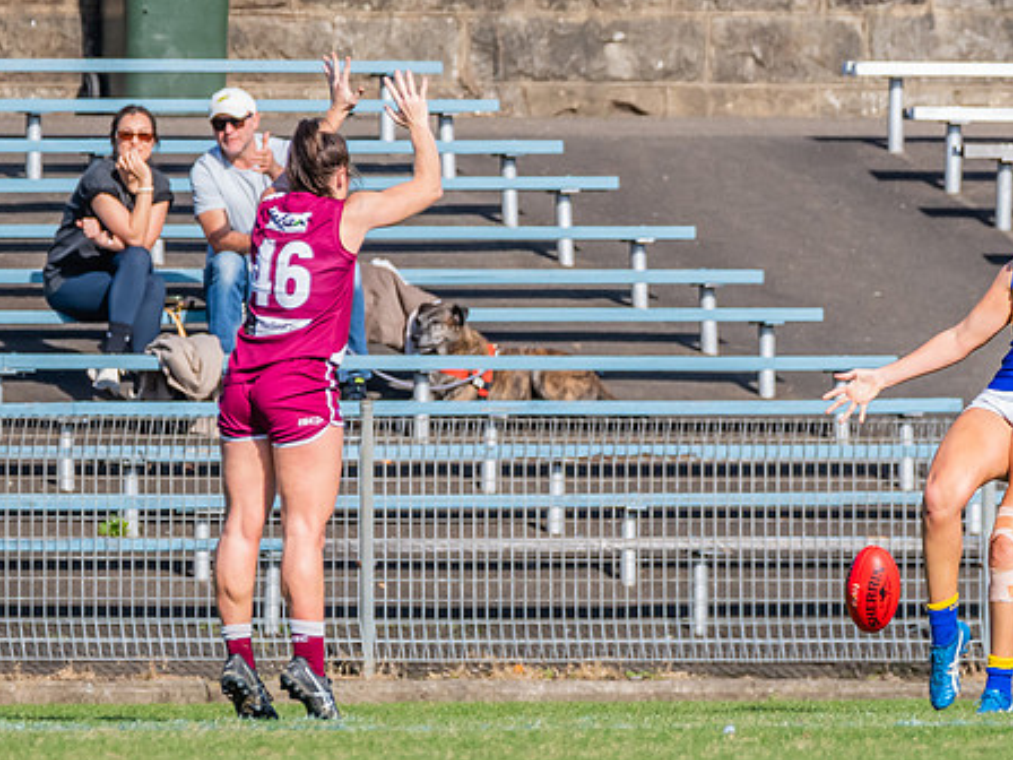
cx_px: 916
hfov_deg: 1.8
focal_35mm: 1084
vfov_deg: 1.4
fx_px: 31722
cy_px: 345
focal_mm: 420
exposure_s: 1/1600
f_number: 9
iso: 800
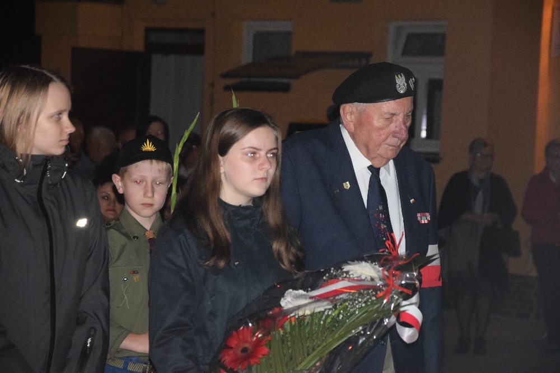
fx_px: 2450
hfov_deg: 13.0
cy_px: 186
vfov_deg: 8.7
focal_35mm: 158
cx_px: 280
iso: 3200
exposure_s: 1/60
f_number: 5.6
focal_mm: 105
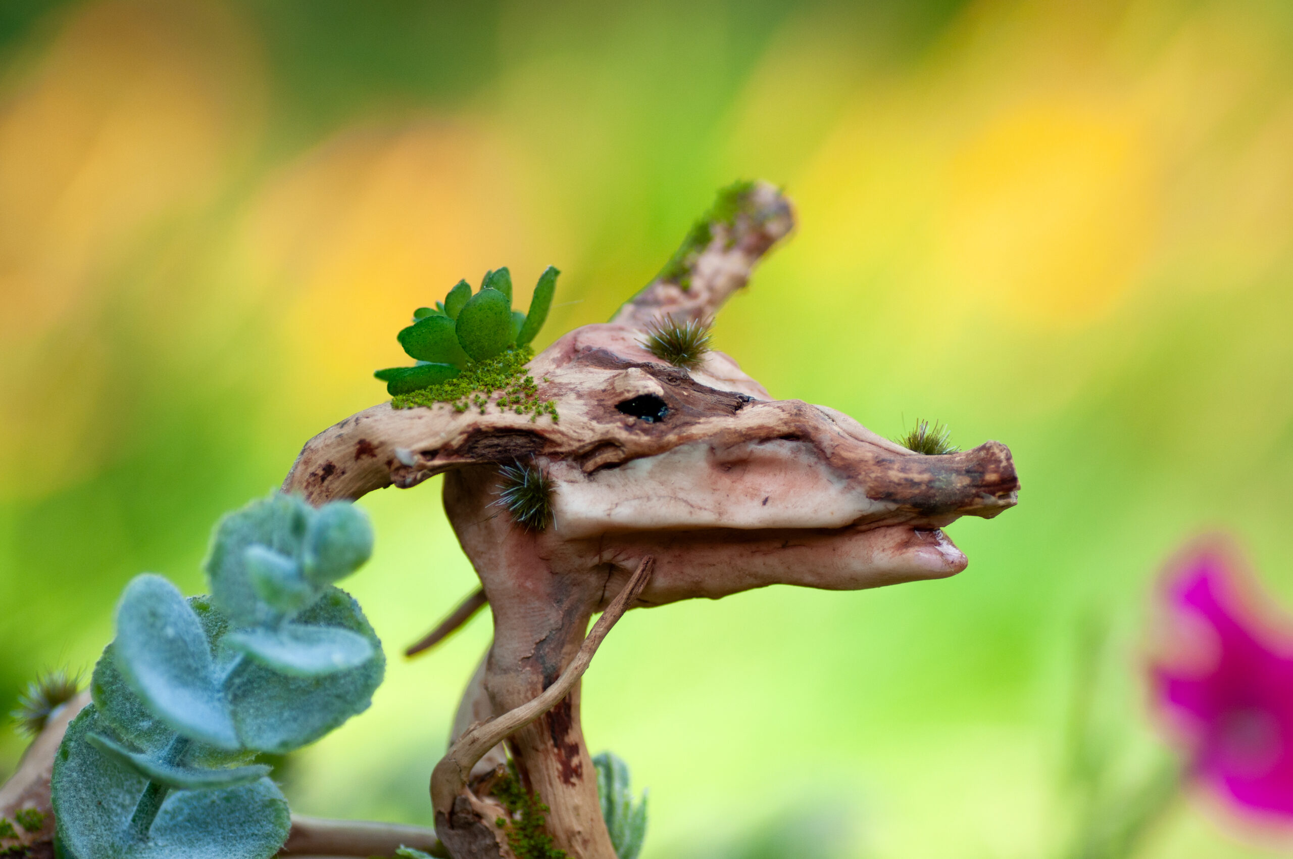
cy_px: 430
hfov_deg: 15.2
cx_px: 646
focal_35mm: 135
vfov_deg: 10.1
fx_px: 4843
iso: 200
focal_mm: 90
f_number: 4.5
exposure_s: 1/1250
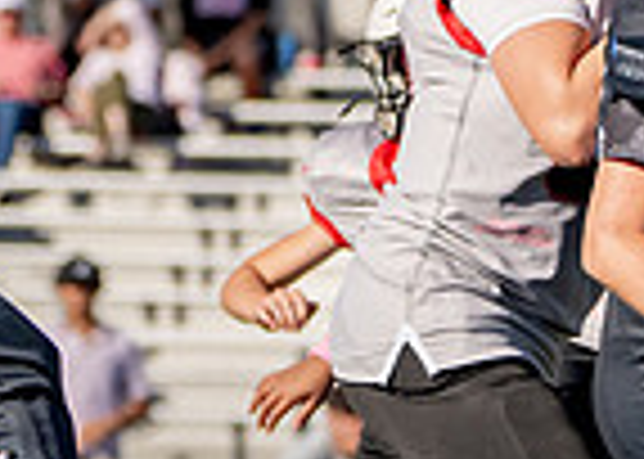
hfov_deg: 2.4
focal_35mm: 842
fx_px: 15393
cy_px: 319
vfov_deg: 1.7
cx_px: -524
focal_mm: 175
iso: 320
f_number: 5.6
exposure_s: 1/2500
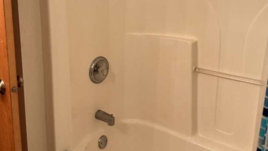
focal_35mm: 43
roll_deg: -0.6
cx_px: 133
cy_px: 42
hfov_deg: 47.4
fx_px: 305
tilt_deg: -13.3
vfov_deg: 27.4
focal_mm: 3
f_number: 1.8
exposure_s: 1/60
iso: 64
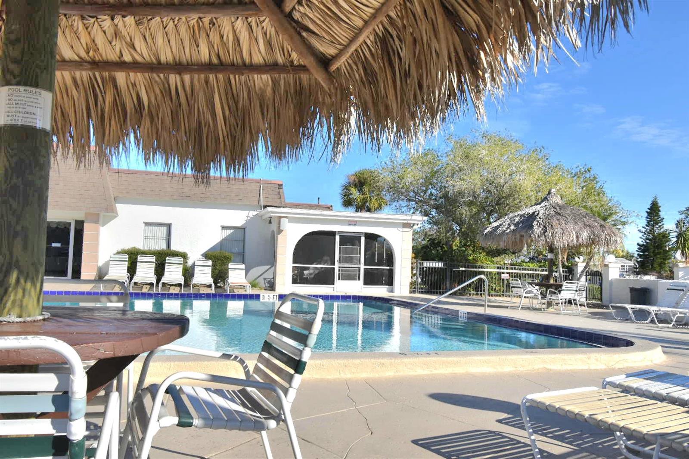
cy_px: 230
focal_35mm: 30
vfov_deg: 43.6
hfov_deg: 61.9
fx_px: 574
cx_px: 344
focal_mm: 20
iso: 200
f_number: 11
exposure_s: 1/500
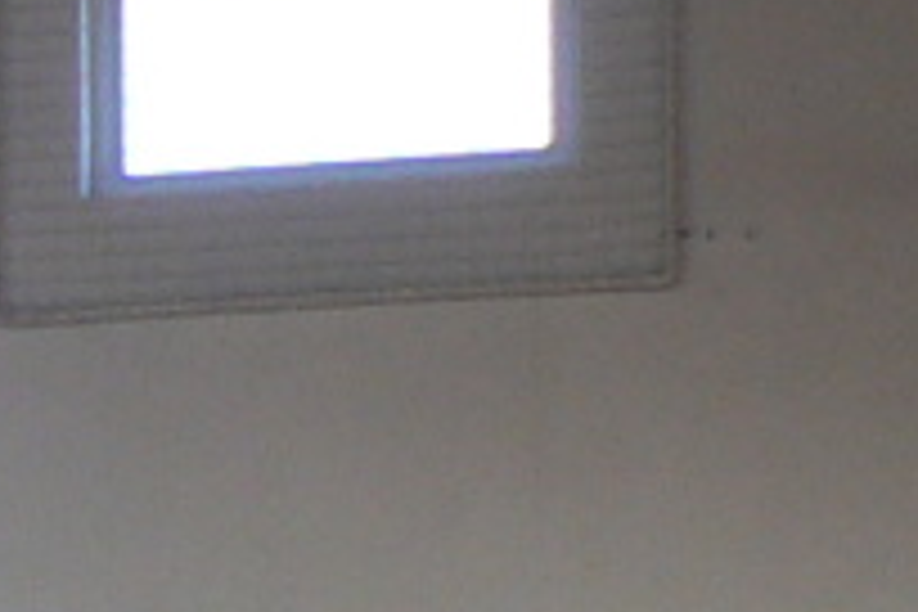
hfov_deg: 6.2
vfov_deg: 4.5
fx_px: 7471
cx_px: -2367
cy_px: 1980
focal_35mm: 293
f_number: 2.8
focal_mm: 6
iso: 80
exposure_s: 1/50
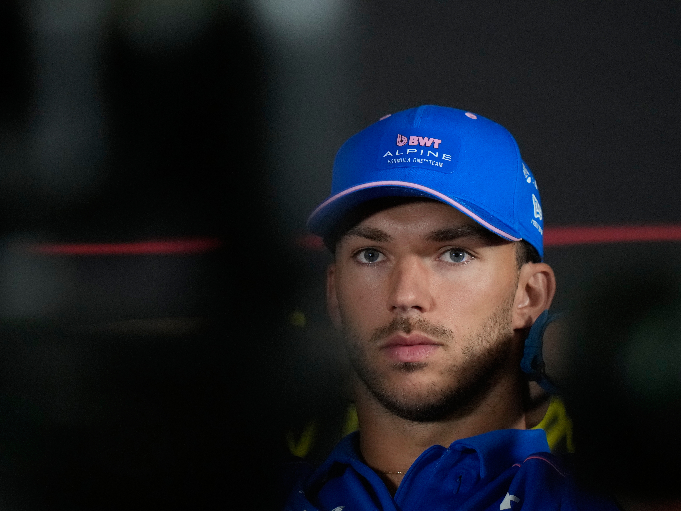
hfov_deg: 3.1
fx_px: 12787
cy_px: 256
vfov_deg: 2.3
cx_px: 357
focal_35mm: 650
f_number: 2.8
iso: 4000
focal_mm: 400
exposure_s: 1/500
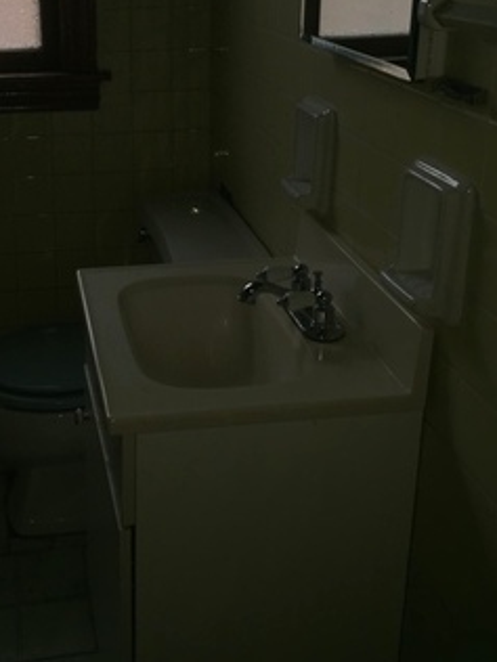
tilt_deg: -16.1
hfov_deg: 32.4
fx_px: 842
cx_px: 141
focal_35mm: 44
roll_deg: +0.6
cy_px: 176
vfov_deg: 41.8
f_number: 2.2
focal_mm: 4.15
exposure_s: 1/135
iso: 32
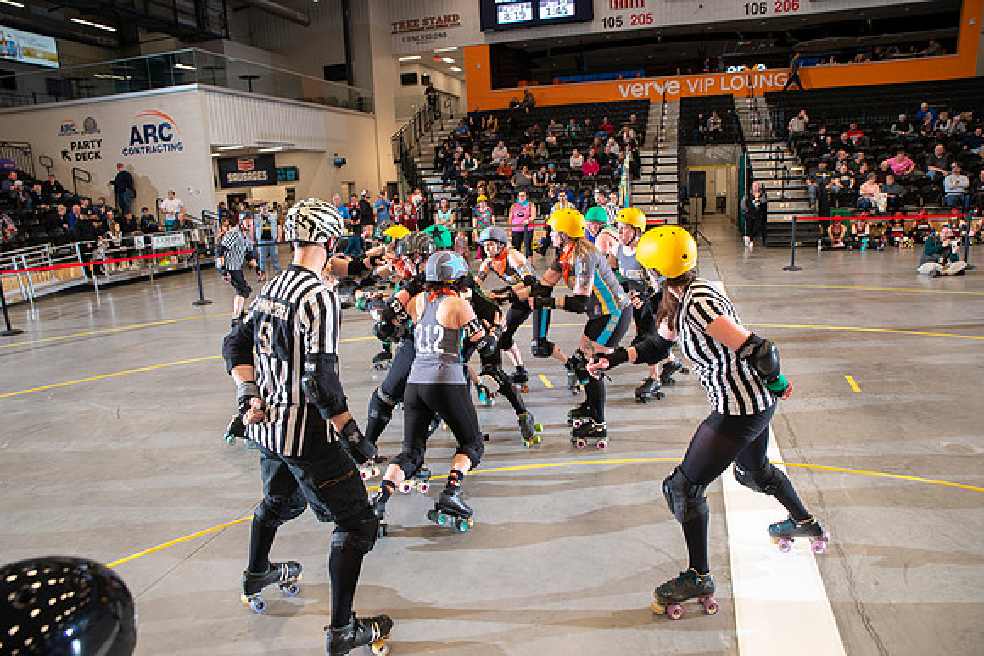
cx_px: 492
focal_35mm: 24
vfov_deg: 53.2
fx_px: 656
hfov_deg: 73.7
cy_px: 328
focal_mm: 24
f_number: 5.6
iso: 640
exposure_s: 1/160
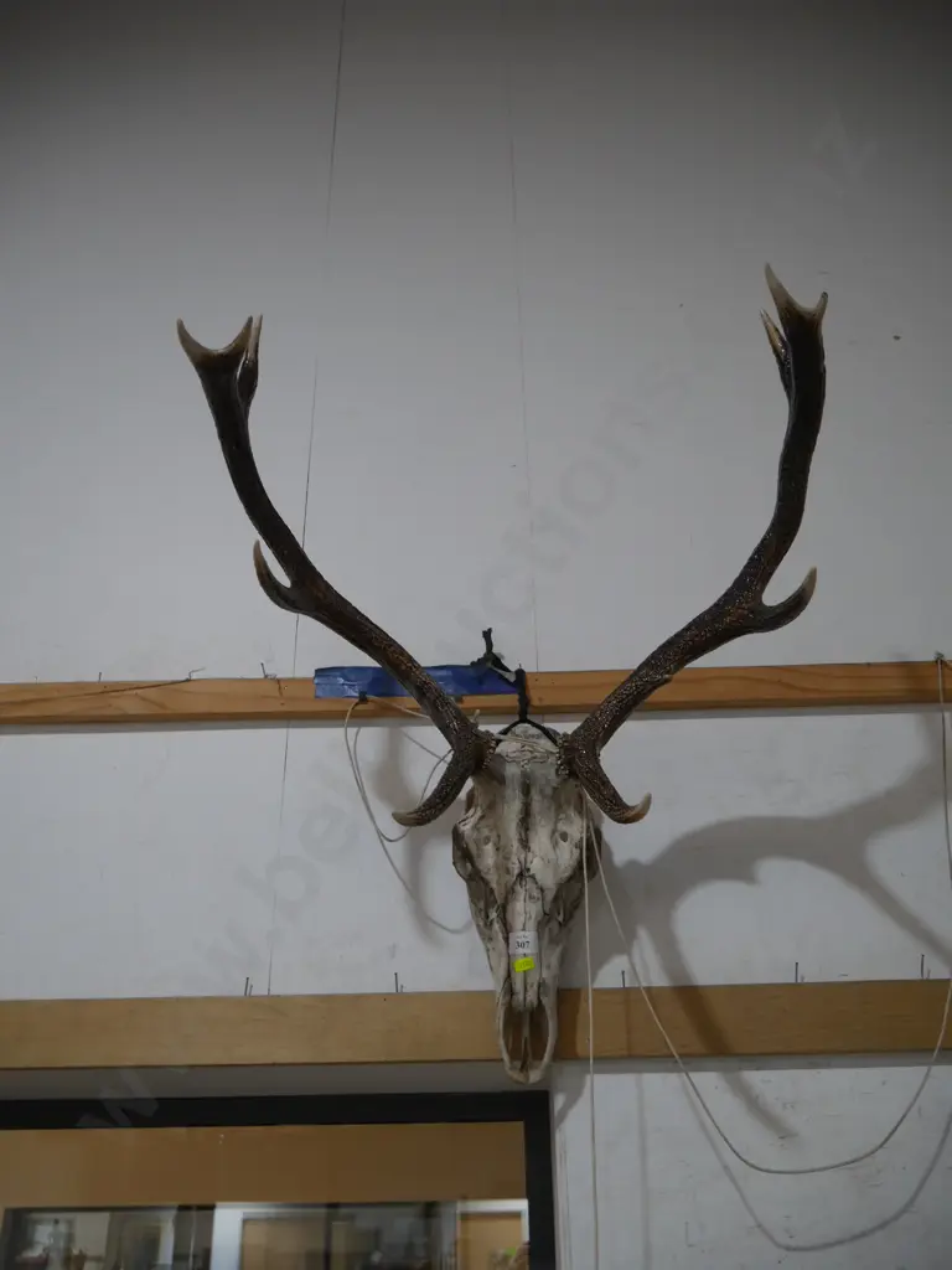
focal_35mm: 28
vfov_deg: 63.4
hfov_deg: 49.7
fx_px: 1027
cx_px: 476
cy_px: 635
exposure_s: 1/60
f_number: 3.5
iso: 400
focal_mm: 14
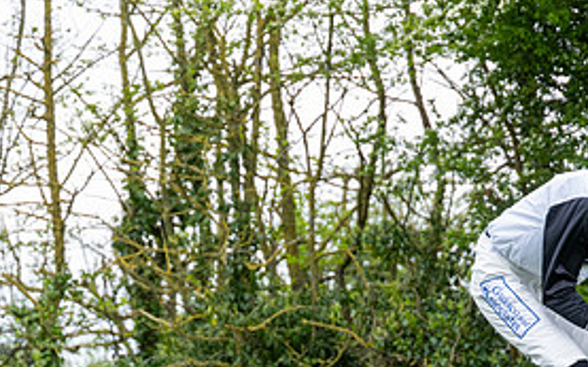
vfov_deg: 4.9
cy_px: 466
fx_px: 4310
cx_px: 472
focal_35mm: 269
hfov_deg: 7.8
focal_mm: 98
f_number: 4
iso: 800
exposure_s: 1/1250
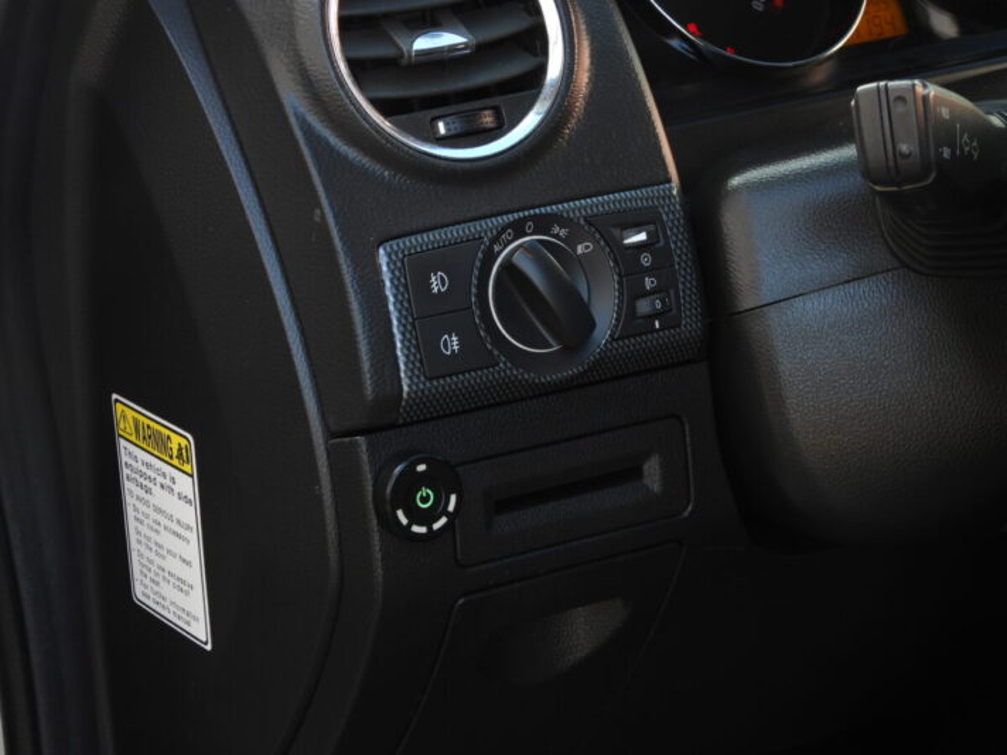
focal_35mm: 97
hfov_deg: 20.2
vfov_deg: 15.2
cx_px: 504
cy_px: 378
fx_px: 2822
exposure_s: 1/60
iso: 140
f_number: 3.5
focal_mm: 17.5
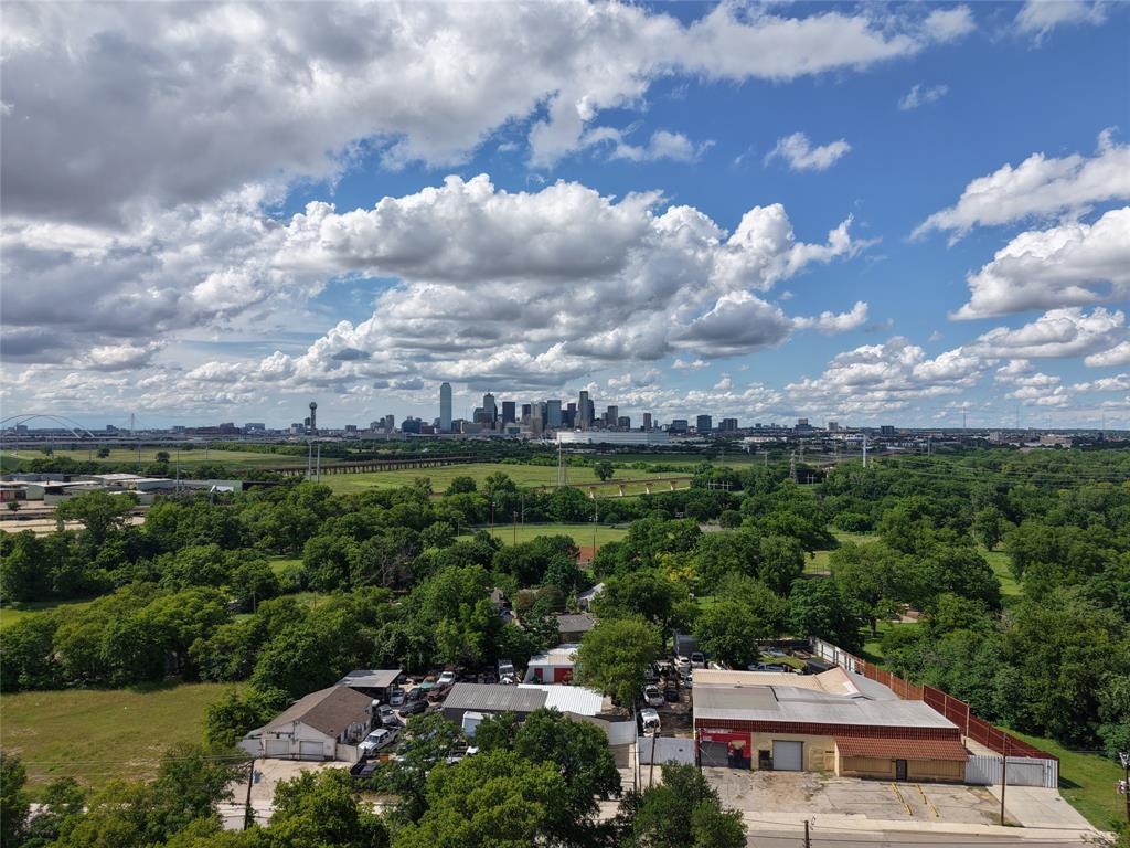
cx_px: 565
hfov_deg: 71.6
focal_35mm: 24
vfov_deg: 56.8
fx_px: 783
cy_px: 424
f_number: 1.8
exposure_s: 1/6000
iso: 140
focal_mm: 8.67
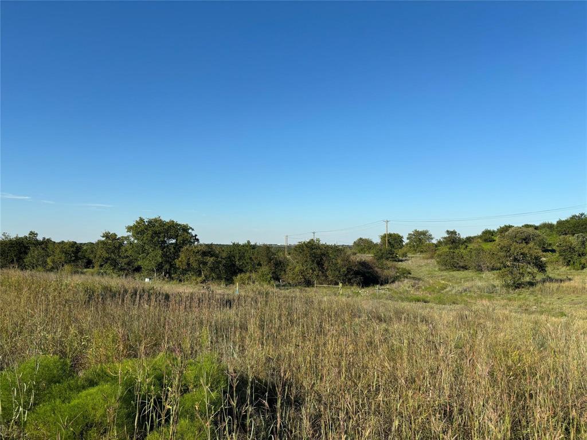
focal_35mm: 26
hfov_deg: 67.3
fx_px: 441
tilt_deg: +3.0
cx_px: 294
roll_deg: -0.1
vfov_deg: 53.1
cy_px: 220
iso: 50
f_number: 1.6
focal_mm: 5.96
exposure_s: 1/3205
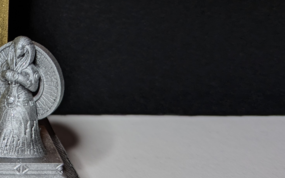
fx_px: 551
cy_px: 13
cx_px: -102
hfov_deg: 24.6
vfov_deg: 18.0
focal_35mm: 71
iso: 42
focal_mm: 6.81
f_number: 1.85
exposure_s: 1/31
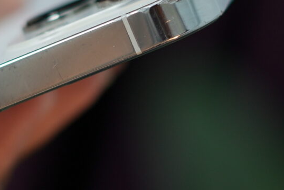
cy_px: 25
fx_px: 1878
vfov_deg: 5.8
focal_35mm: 238
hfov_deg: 8.6
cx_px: 172
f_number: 2.2
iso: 320
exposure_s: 1/100
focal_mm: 50
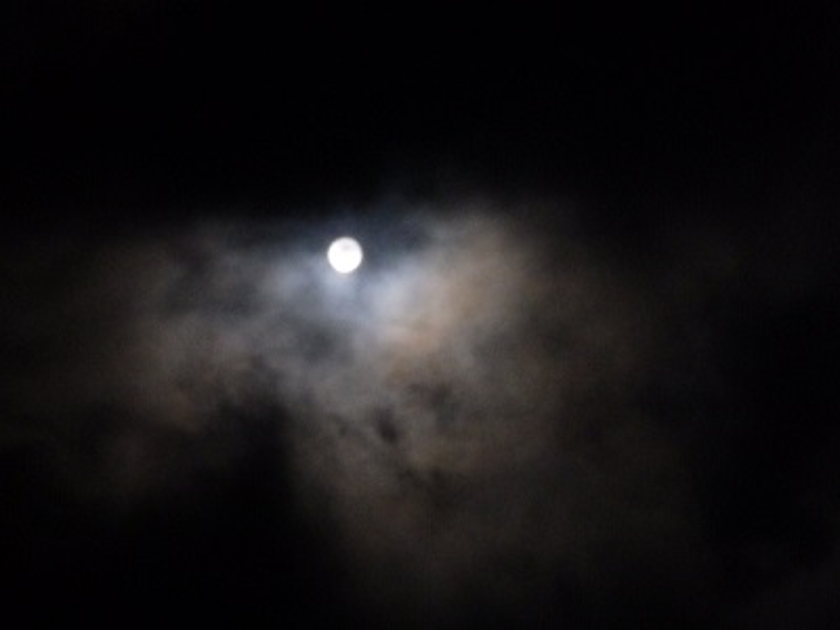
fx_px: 3397
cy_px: 315
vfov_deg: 10.6
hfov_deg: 14.1
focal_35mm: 140
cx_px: 420
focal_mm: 25.1
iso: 1600
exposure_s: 1/5
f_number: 5.4
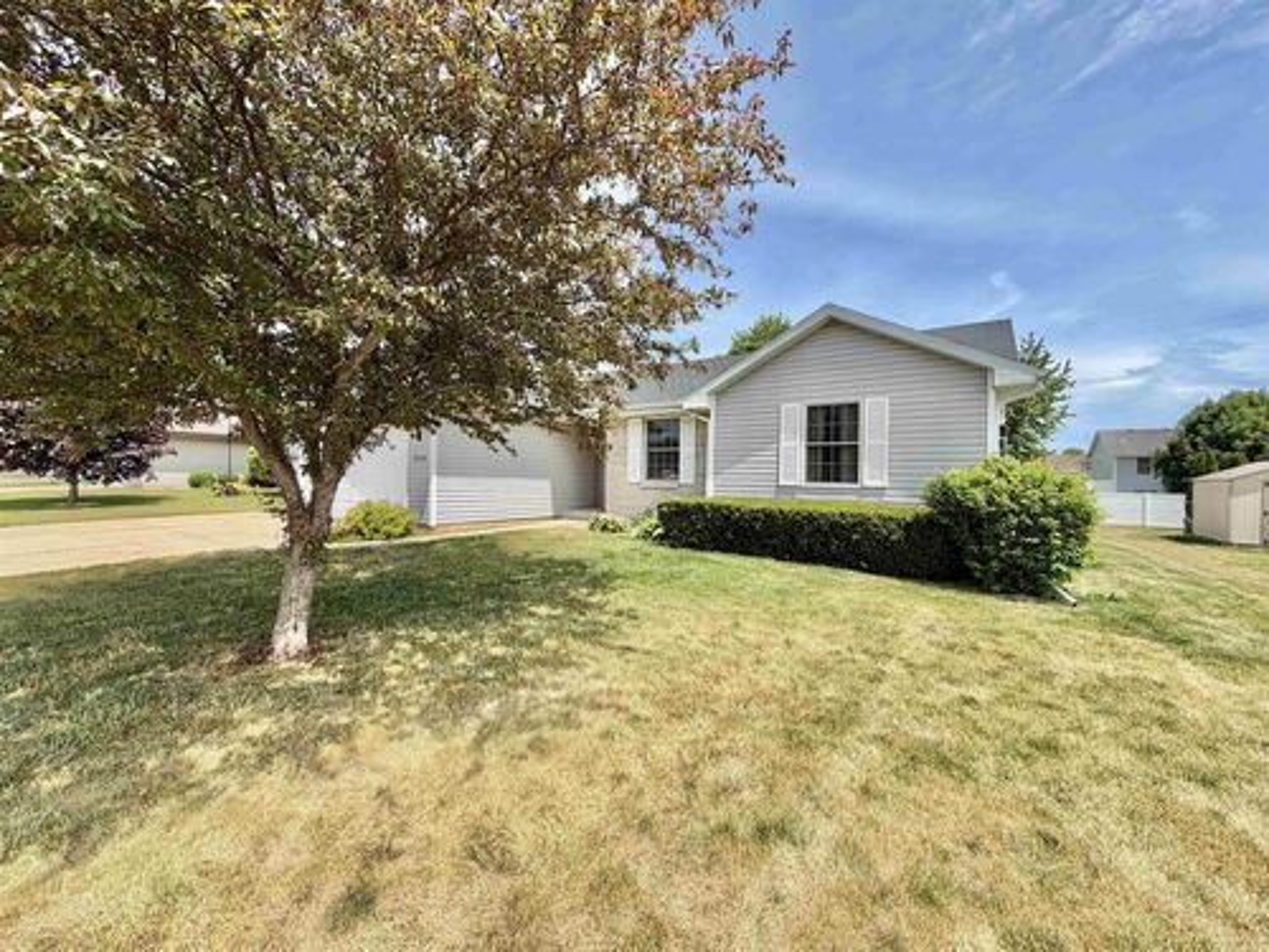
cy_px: 476
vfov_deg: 85.7
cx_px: 634
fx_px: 513
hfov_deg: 102.1
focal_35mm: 14
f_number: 2.2
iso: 25
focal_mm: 2.22
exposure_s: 1/770
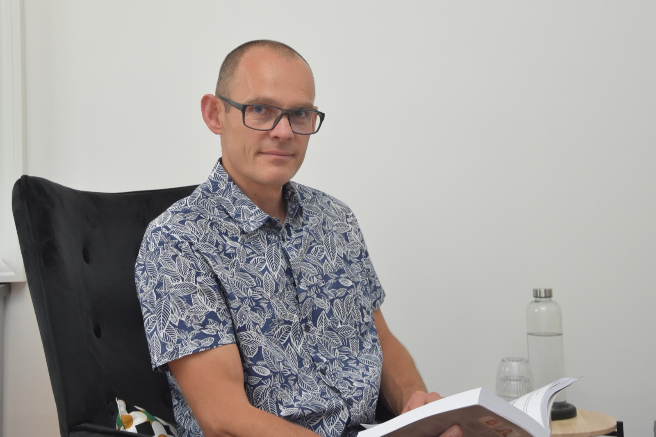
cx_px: 328
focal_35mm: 45
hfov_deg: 43.6
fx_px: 820
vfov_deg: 29.9
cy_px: 218
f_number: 4.2
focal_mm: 30
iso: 1400
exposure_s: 1/60
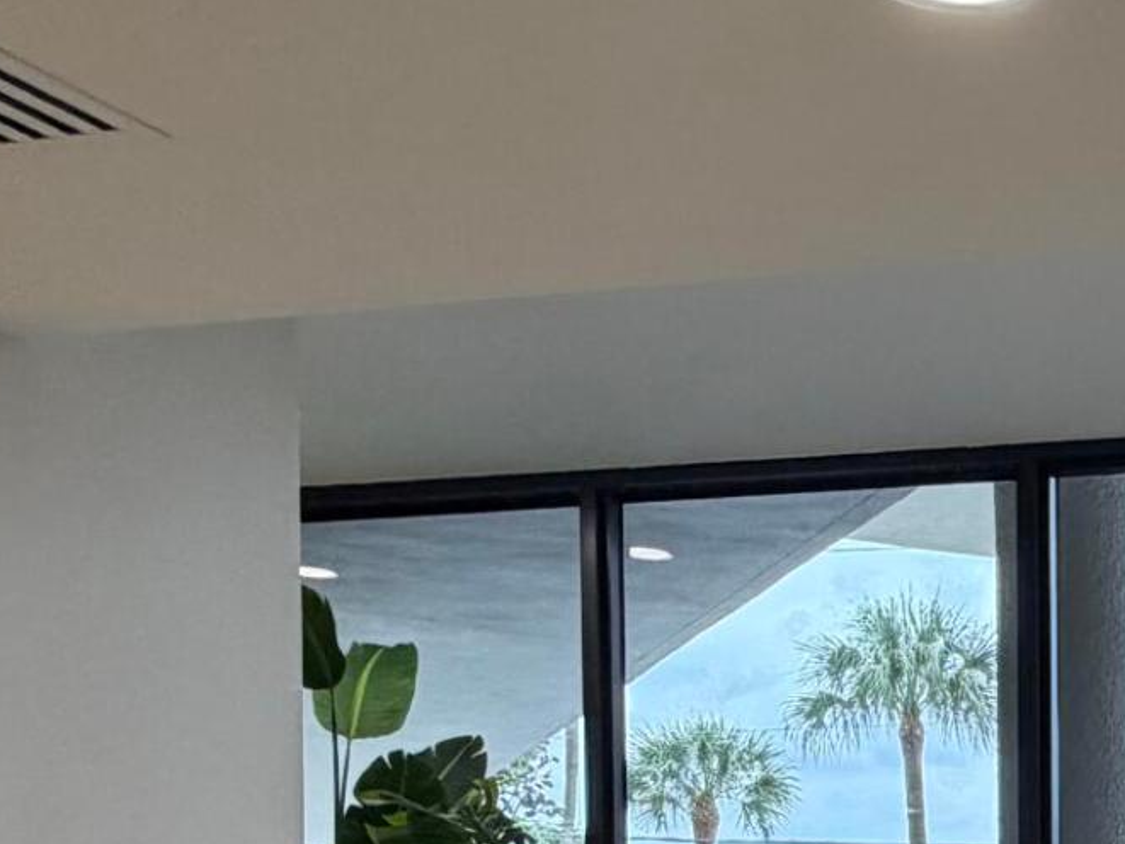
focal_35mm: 61
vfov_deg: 21.9
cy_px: 1069
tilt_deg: -1.5
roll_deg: +0.5
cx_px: 1401
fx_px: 1983
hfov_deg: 27.3
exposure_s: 1/120
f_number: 2.2
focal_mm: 2.22
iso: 125
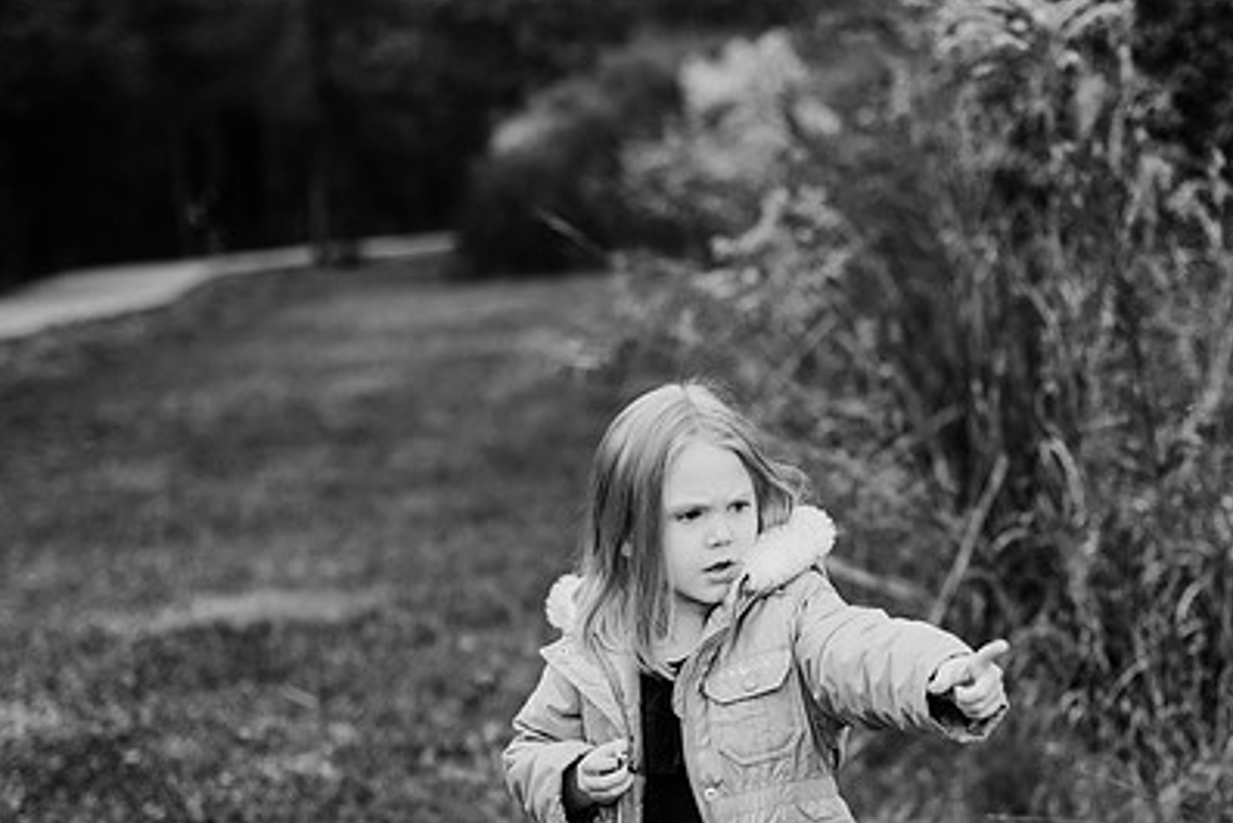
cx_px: 742
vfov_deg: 18.6
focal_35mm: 73
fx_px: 2501
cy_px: 533
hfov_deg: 27.6
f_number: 2.2
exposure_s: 1/800
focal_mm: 50
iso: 320
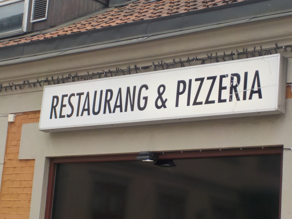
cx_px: 146
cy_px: 110
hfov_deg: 21.8
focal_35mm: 90
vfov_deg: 16.4
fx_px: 759
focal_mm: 12.3
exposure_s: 1/125
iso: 125
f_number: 5.9
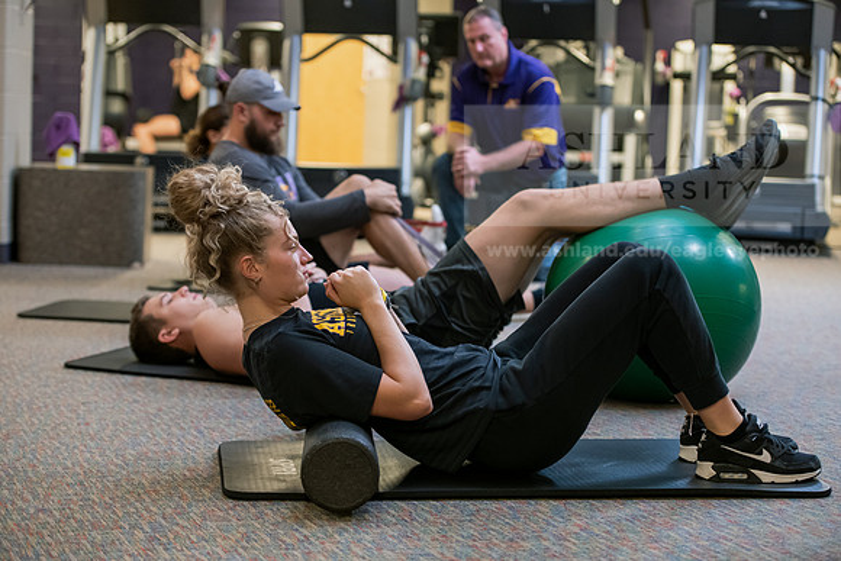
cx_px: 420
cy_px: 280
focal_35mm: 70
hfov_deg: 28.8
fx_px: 1636
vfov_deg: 19.5
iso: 1600
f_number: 3.2
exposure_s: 1/200
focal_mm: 70
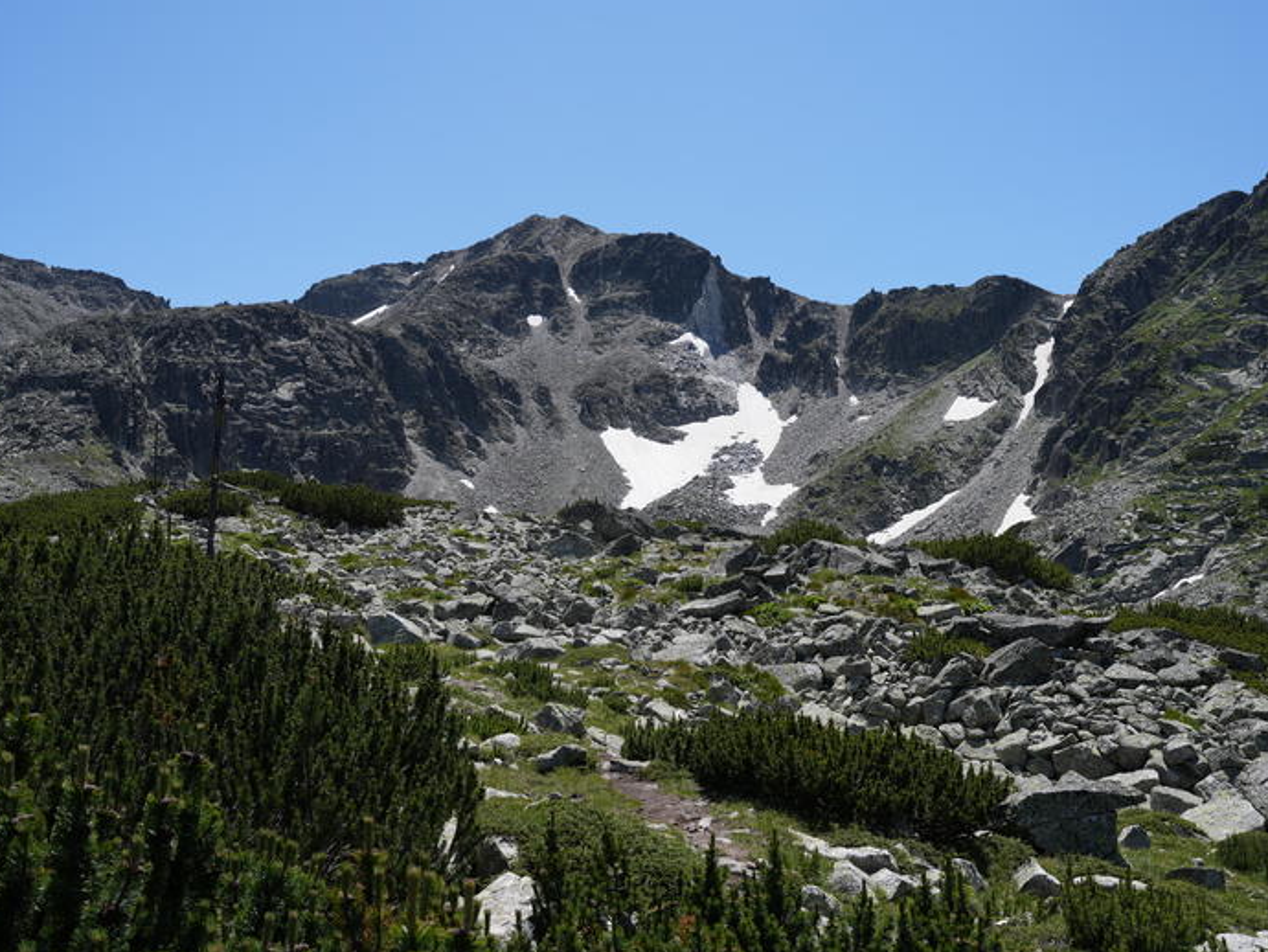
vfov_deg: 36.8
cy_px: 475
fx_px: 1429
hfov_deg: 47.8
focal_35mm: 39
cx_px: 621
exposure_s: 1/320
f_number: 8
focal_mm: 35
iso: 100
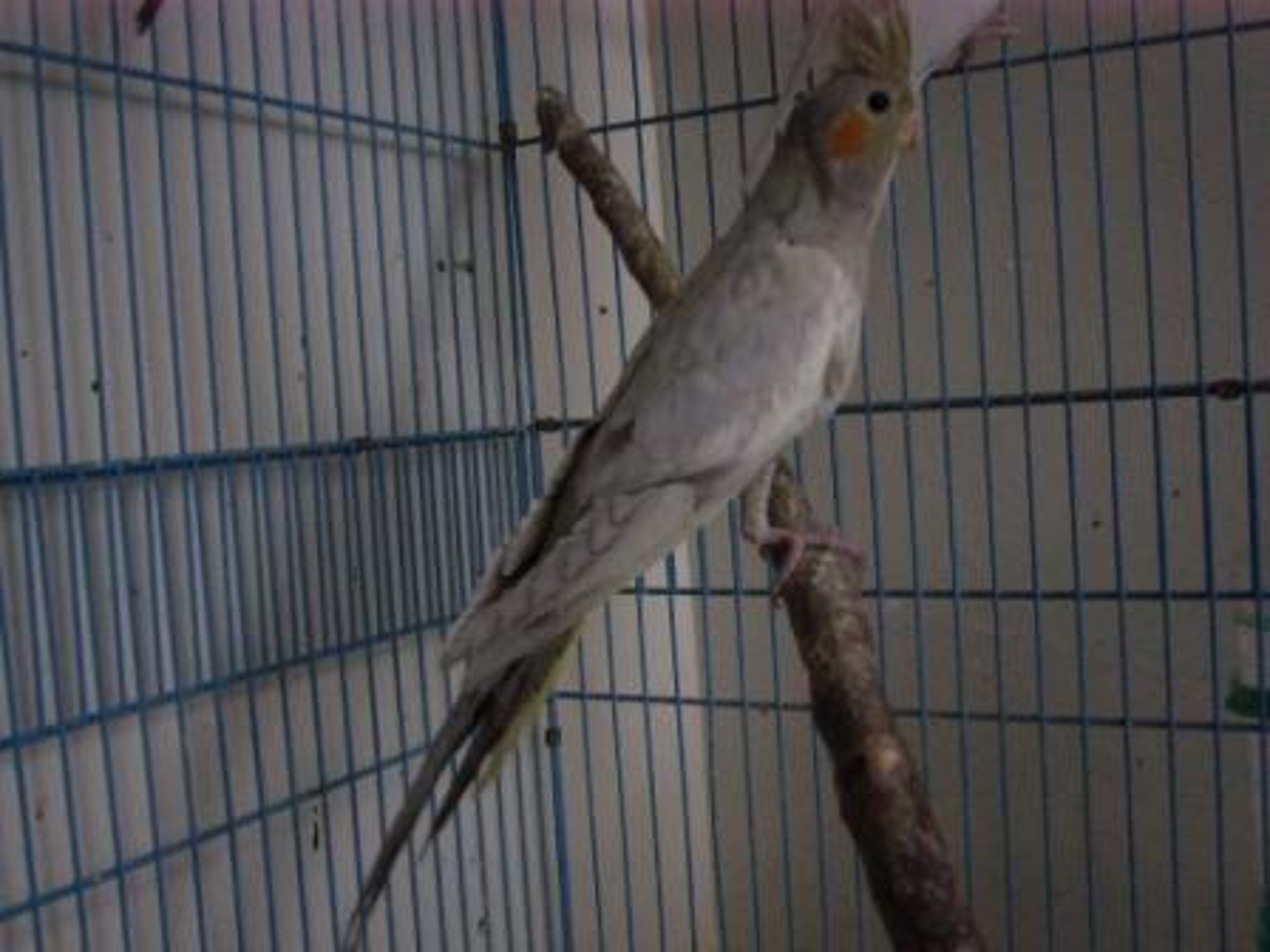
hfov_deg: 47.9
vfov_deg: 36.8
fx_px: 1431
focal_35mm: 39
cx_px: 635
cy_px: 476
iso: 400
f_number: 2.9
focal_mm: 6.5
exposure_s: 1/8
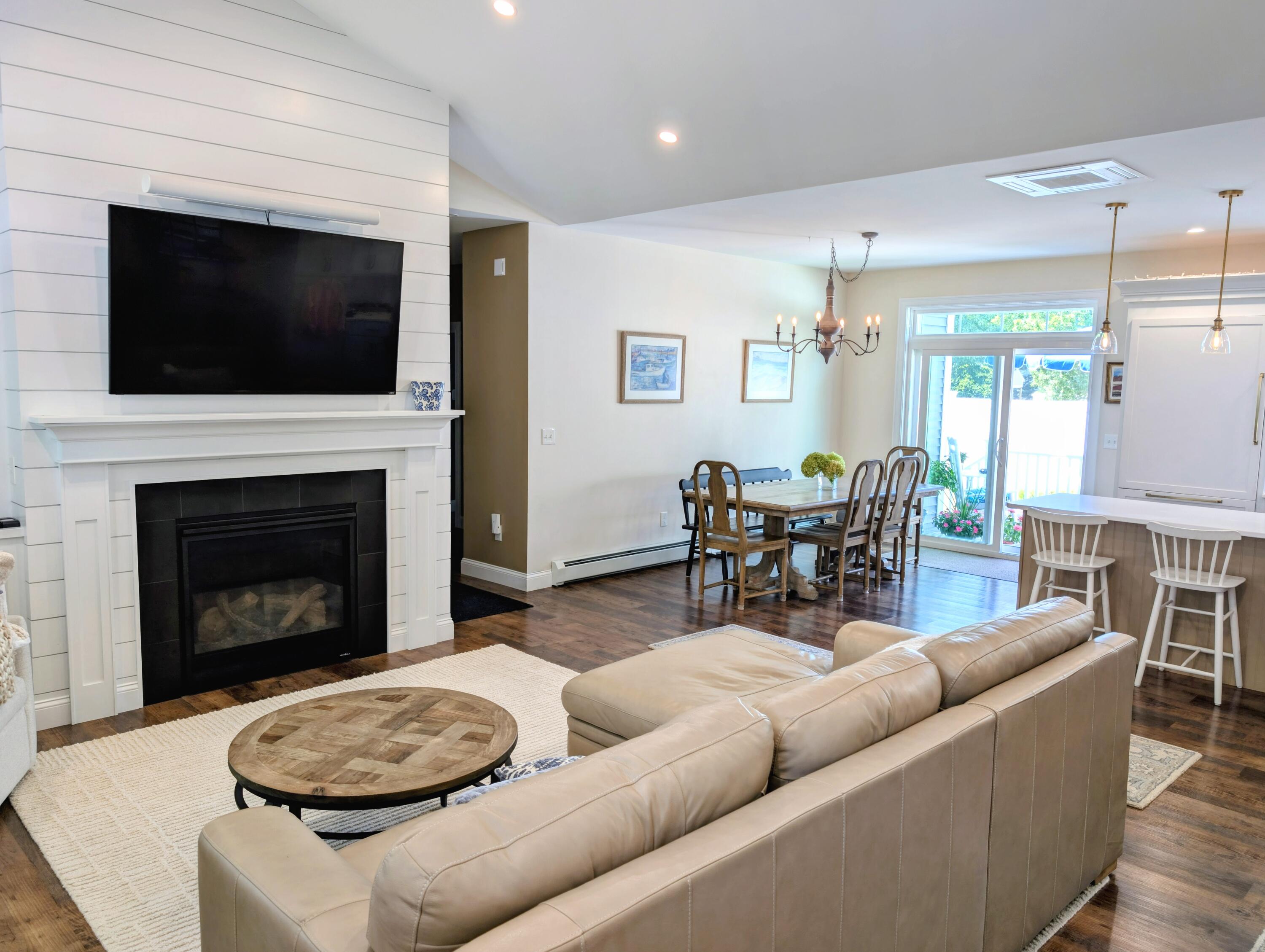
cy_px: 476
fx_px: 878
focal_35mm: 24
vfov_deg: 56.9
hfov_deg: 71.5
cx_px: 632
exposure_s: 1/60
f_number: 1.68
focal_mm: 6.9
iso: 31
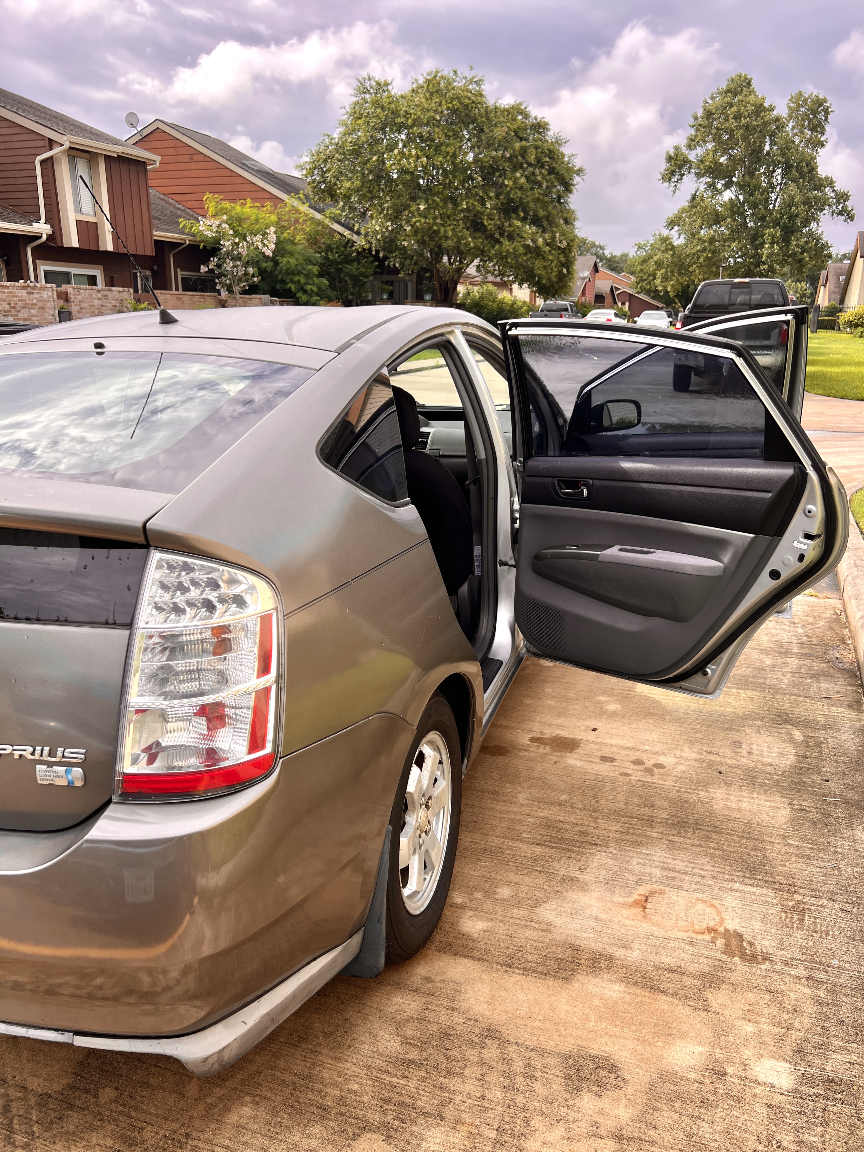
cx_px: 432
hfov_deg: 53.1
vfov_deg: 67.3
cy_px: 576
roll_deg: -0.2
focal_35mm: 26
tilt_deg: -17.0
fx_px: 865
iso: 50
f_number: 1.5
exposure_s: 1/1779
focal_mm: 5.7
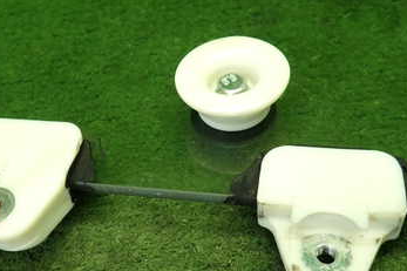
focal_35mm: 45
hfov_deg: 43.5
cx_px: 171
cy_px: 160
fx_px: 508
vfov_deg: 29.8
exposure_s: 1/50
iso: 200
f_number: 2
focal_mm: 4.5
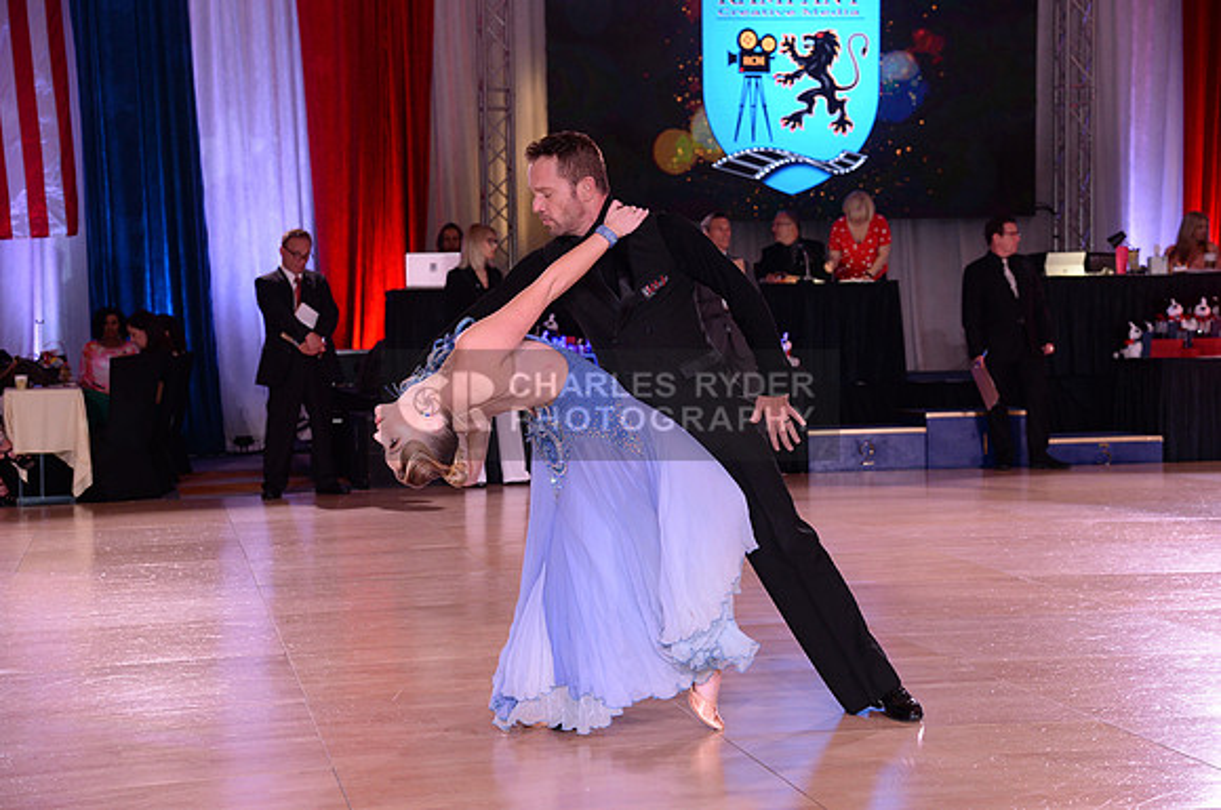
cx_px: 610
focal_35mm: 66
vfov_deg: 20.6
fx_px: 2235
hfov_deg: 30.6
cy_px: 405
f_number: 5
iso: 2000
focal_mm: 66
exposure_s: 1/250
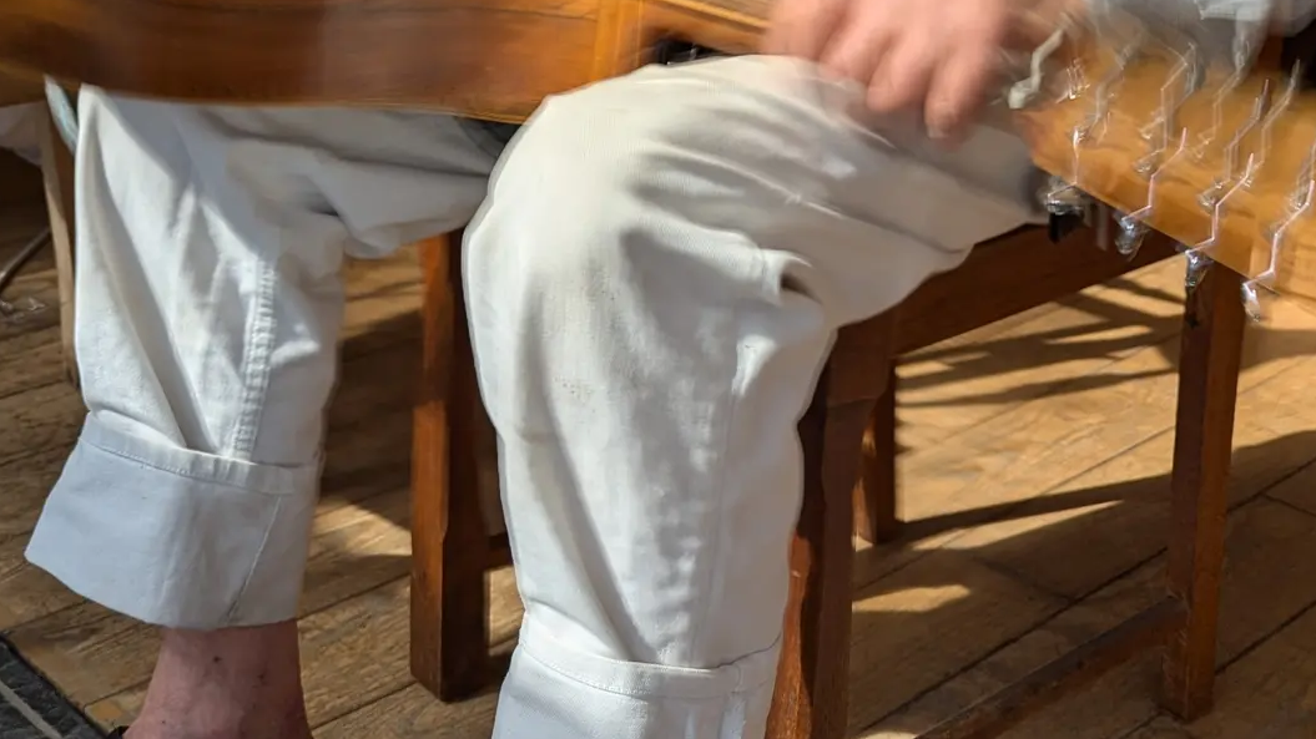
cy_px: 328
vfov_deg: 26.5
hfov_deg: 45.5
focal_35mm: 45
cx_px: 624
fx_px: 1570
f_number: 1.85
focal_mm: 6.81
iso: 43
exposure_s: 1/1715
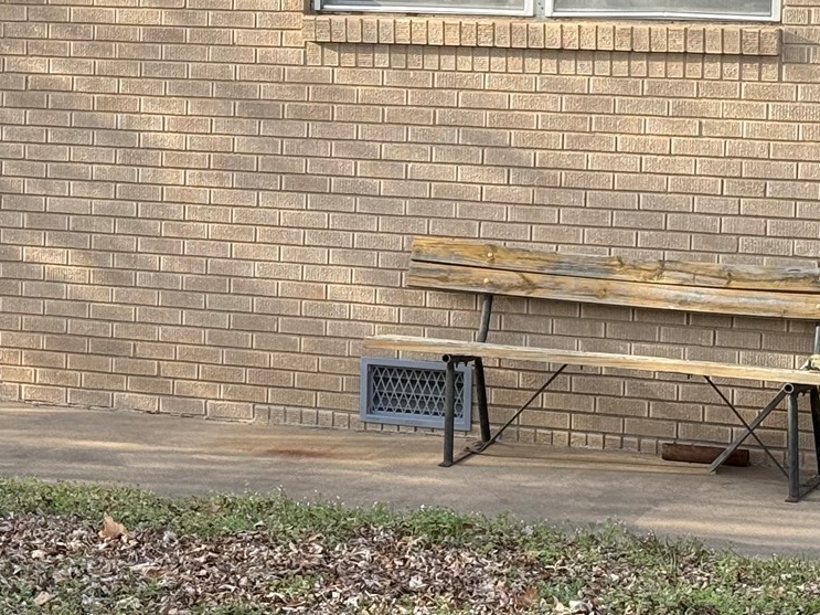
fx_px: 2937
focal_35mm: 124
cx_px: 251
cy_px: 109
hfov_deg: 15.8
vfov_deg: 11.9
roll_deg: -1.6
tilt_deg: -1.6
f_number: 1.78
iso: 64
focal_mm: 6.76
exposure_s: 1/939
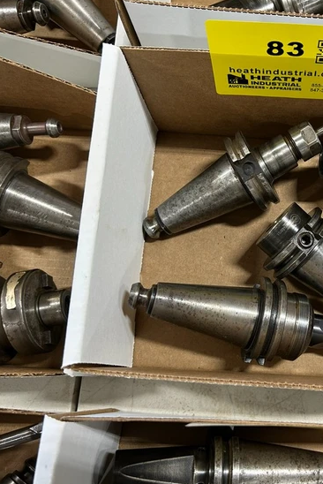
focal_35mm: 37
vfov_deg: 51.9
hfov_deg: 34.1
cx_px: 288
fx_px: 497
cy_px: 244
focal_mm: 5.7
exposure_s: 1/60
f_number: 1.5
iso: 100
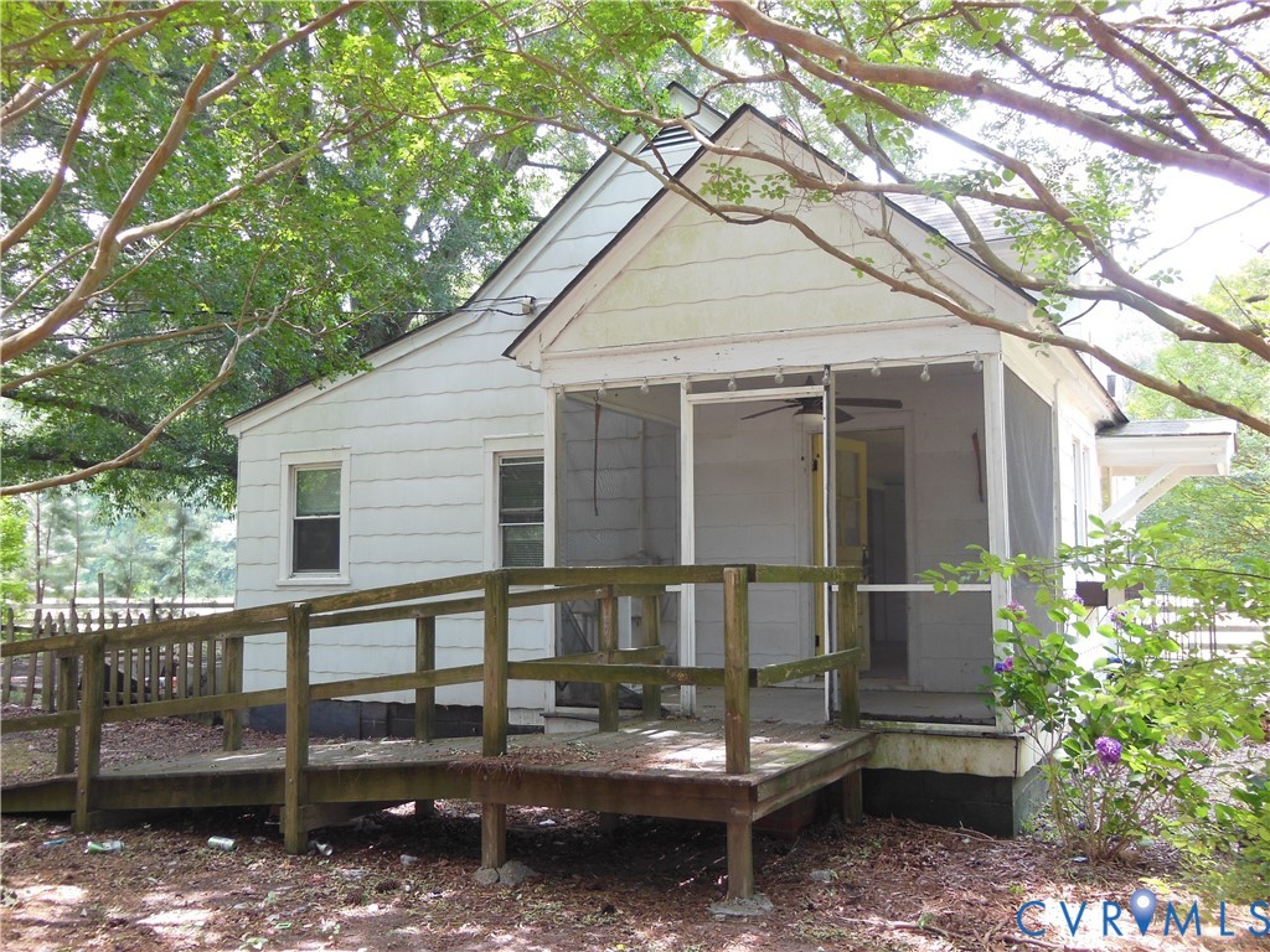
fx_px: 1247
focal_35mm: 34
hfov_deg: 54.0
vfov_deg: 41.8
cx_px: 635
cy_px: 476
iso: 125
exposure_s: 1/40
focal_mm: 6
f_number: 3.9
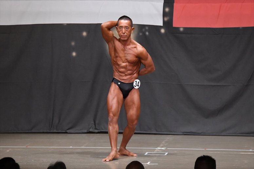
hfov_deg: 8.6
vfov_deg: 5.7
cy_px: 84
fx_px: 1693
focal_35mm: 240
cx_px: 127
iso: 6400
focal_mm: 160
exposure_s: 1/400
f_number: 5.6
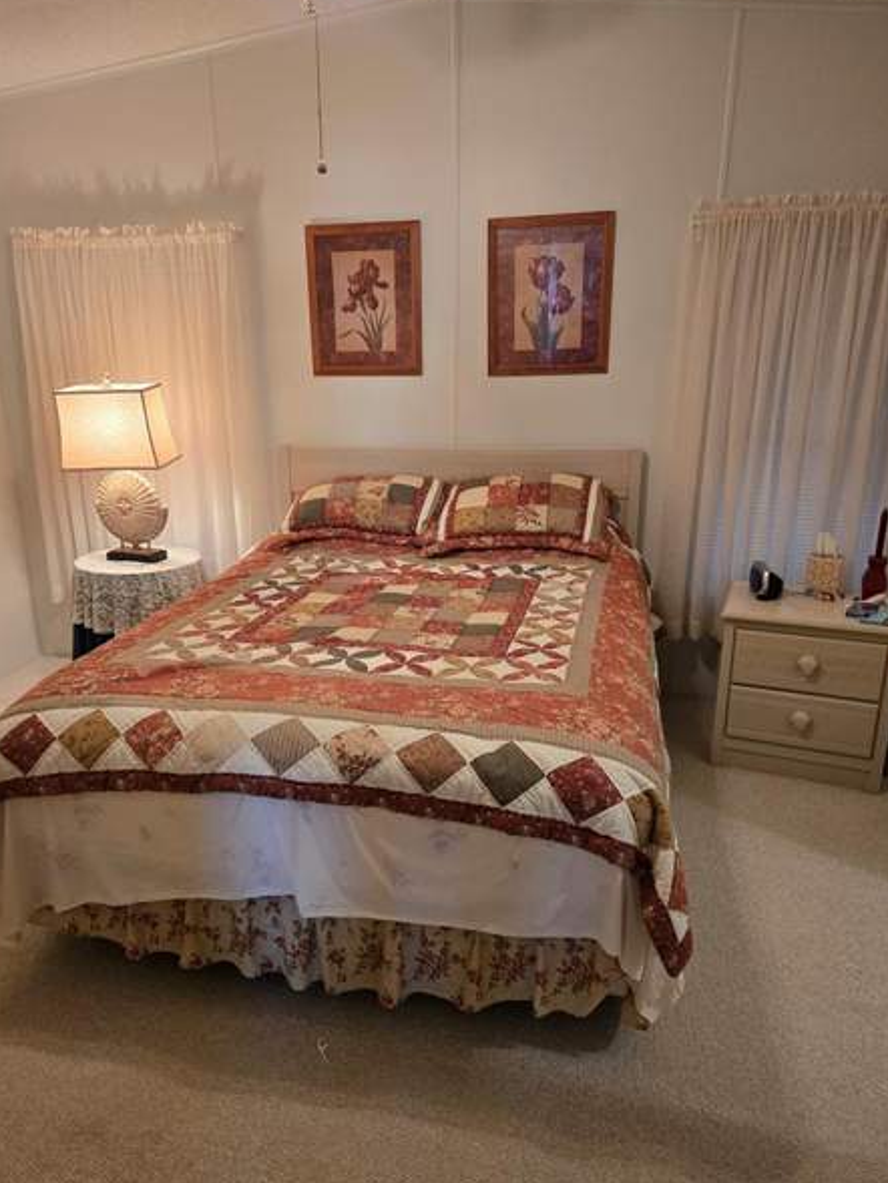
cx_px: 428
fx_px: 855
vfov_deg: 69.4
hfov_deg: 54.9
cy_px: 613
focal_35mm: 25
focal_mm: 5.4
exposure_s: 1/120
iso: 400
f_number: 1.8
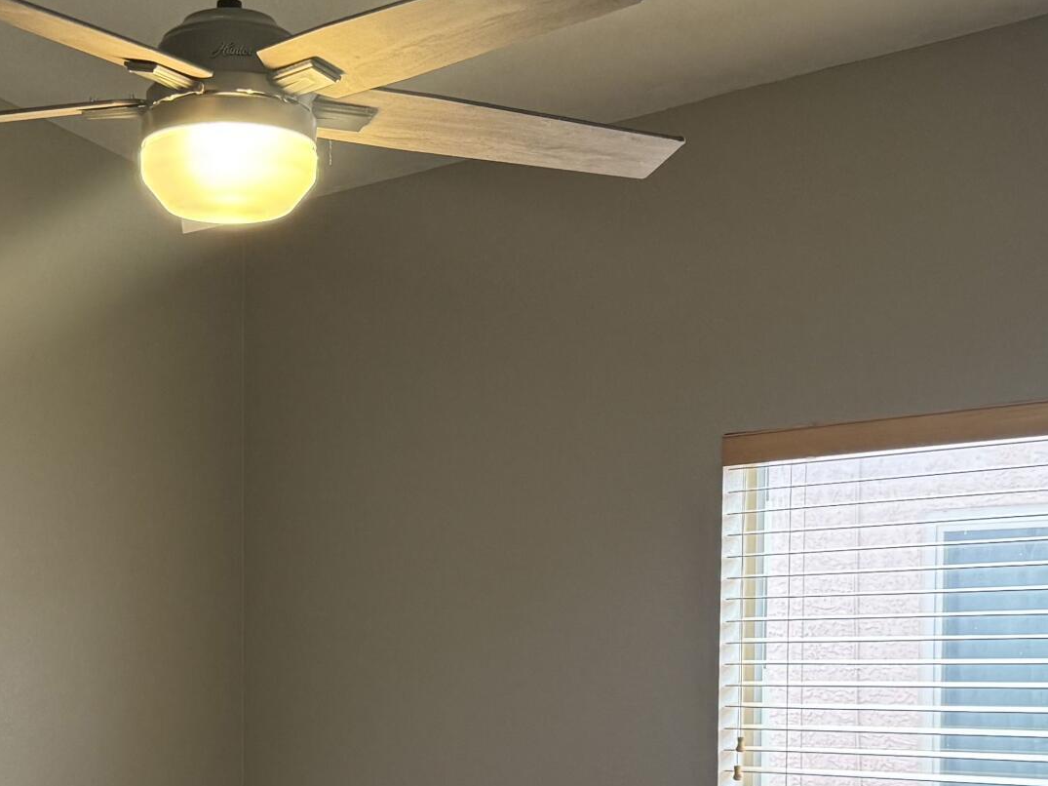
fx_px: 2028
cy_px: 720
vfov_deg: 21.4
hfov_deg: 28.6
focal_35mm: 67
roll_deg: -0.7
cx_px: 274
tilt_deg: -1.7
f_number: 1.78
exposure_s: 1/120
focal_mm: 6.76
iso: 200
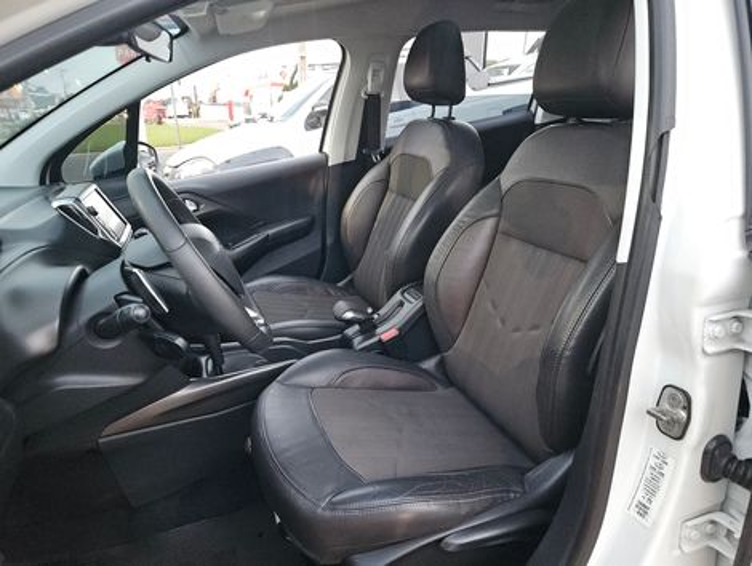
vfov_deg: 59.0
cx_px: 376
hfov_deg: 73.8
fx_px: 500
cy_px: 283
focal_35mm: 23
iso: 1000
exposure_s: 1/24
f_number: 1.8
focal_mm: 5.4
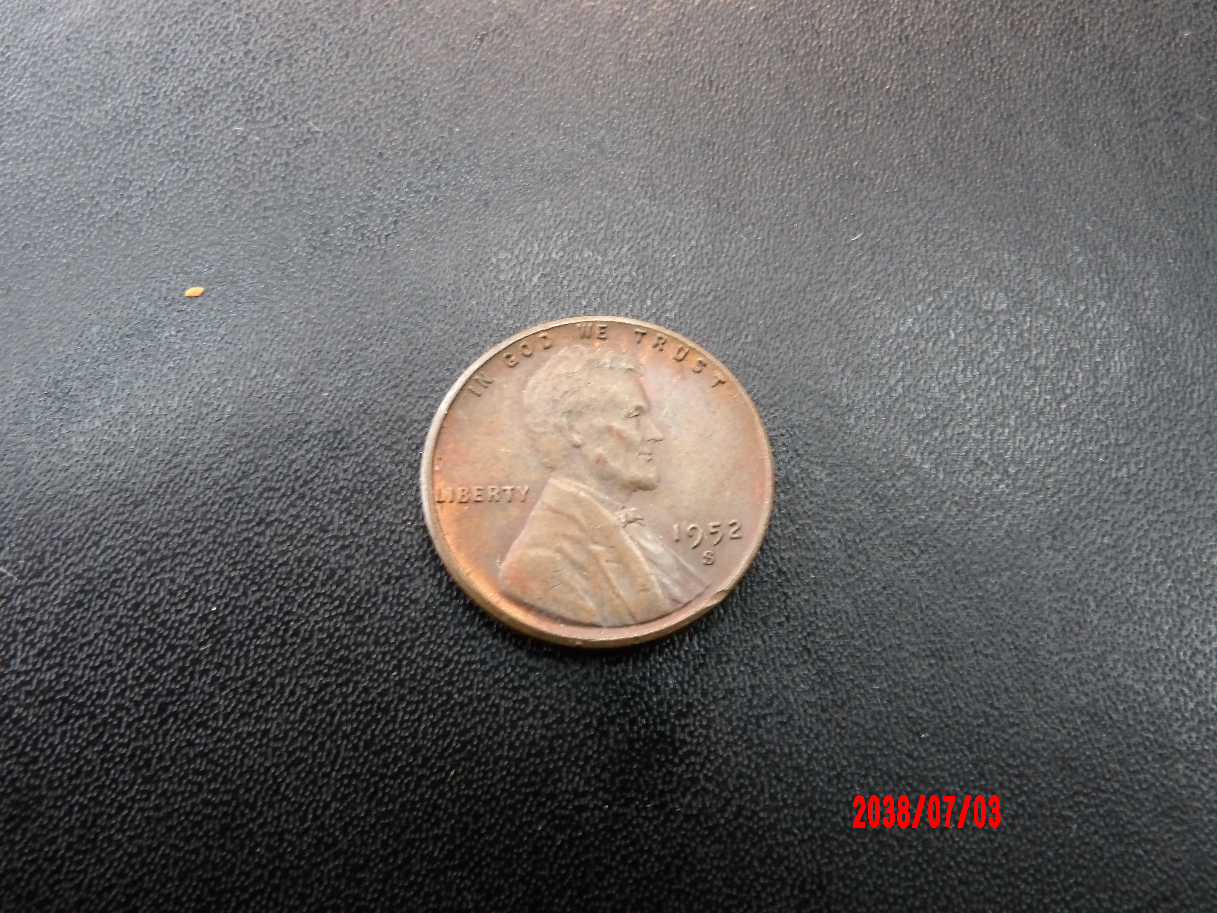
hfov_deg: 54.0
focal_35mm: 34
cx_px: 608
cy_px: 456
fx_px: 1195
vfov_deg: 41.8
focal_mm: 6.2
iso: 369
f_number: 4.5
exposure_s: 1/15
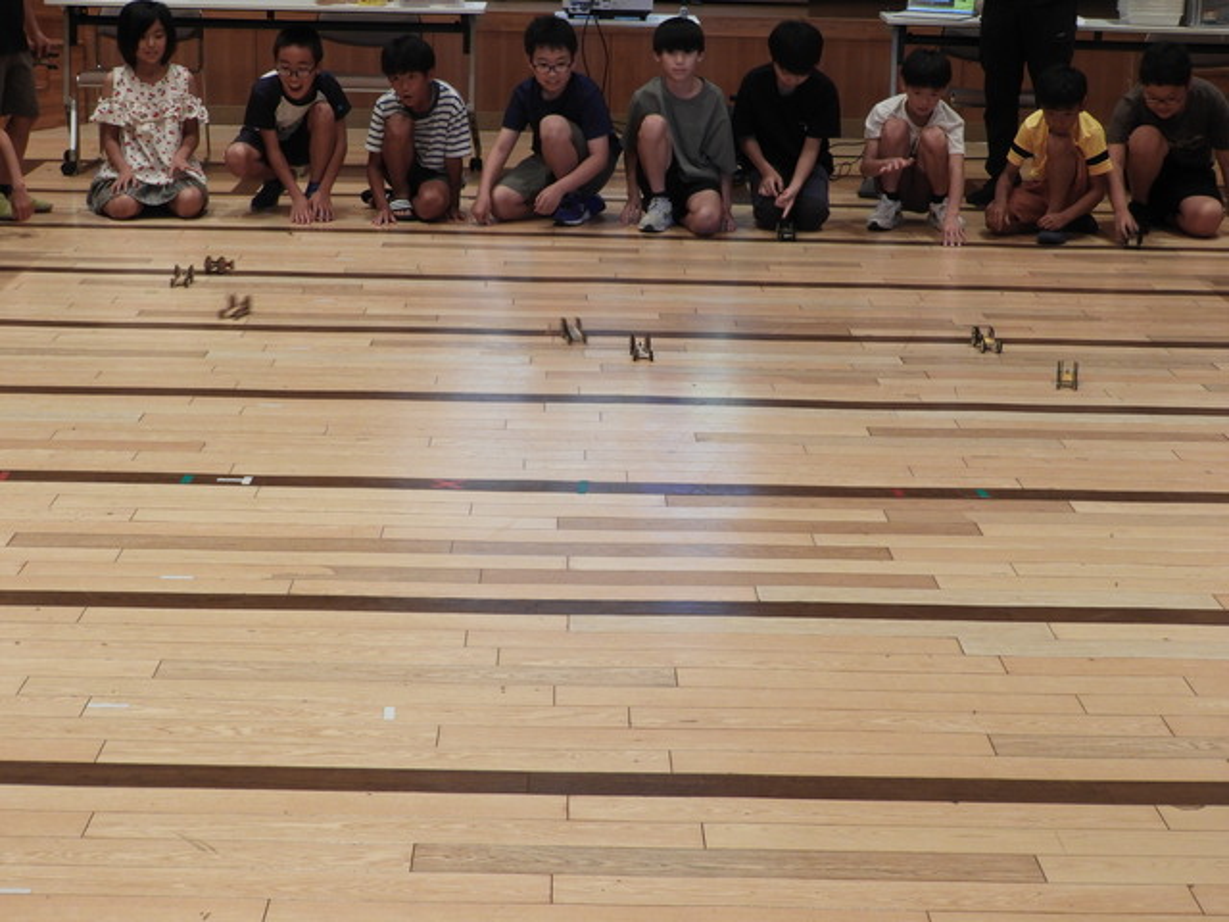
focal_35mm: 70
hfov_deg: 27.8
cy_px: 461
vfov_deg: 21.0
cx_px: 614
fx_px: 2485
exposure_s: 1/30
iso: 280
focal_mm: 12.5
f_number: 4.5
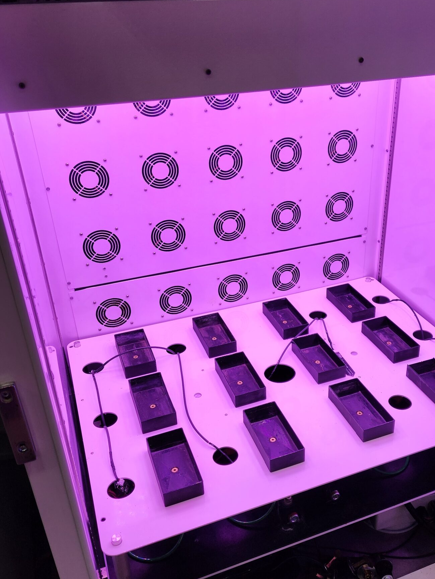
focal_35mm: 34
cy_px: 290
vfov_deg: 54.0
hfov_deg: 41.3
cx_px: 284
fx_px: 570
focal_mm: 6.4
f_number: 1.8
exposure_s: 1/320
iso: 12
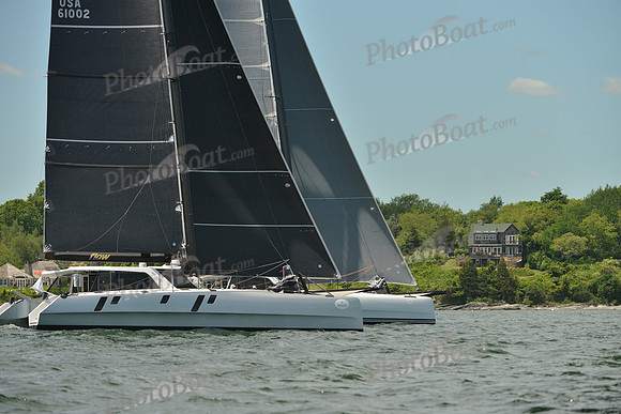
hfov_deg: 8.6
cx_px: 310
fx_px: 4141
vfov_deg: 5.7
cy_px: 207
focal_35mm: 240
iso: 200
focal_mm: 240
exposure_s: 1/1000
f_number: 6.3
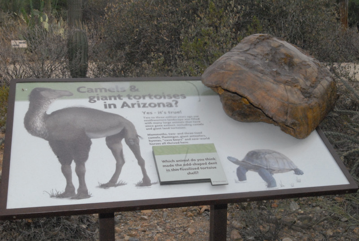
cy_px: 120
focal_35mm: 48
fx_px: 480
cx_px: 180
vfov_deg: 28.2
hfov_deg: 41.0
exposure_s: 1/250
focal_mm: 32
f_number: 32
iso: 1600
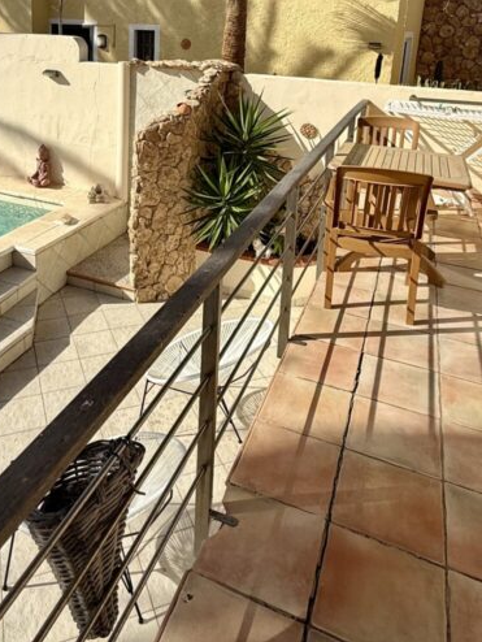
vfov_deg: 57.8
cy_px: 144
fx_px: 538
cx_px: 170
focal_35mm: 29
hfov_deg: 47.7
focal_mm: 2.22
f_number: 2.2
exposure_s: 1/3663
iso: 50
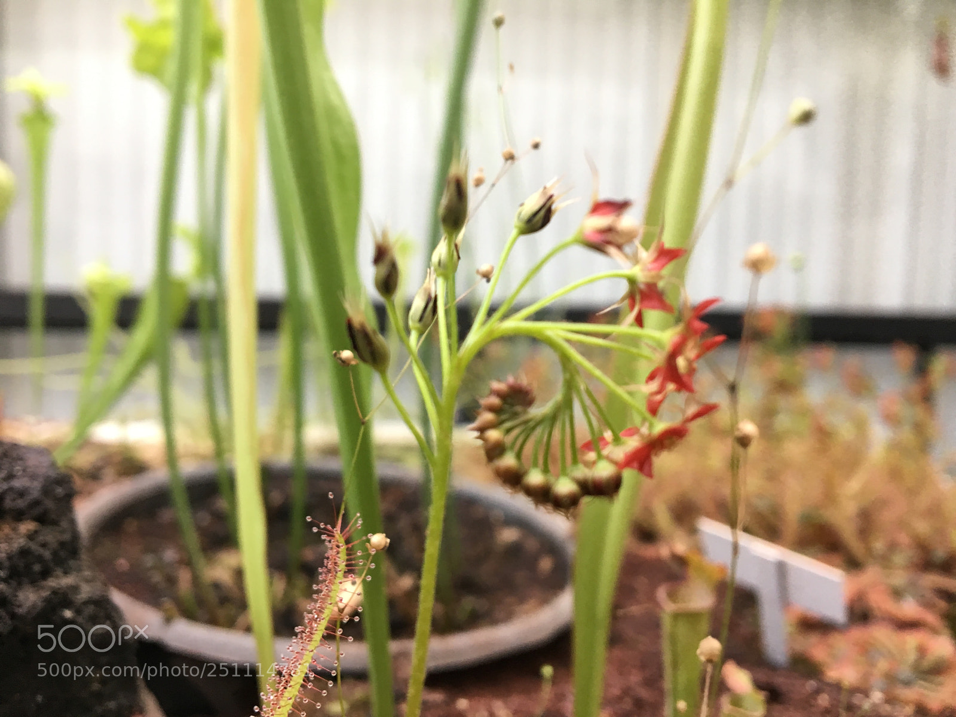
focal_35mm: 29
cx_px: 478
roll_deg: -1.3
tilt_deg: -4.9
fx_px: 801
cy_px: 358
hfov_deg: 61.7
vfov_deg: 48.2
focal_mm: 4.15
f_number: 2.2
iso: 40
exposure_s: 1/30
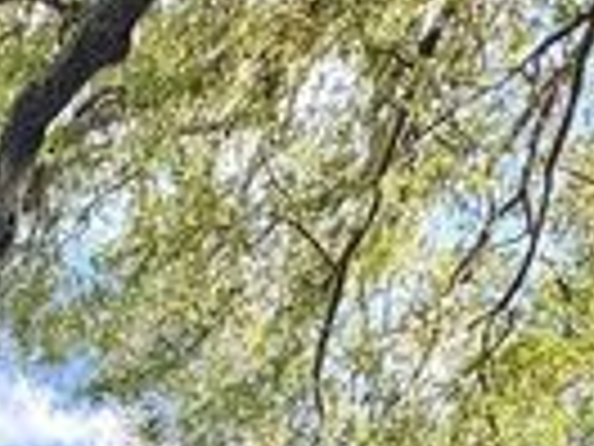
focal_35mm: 68
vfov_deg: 14.9
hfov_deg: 25.9
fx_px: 1167
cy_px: 1023
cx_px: -94
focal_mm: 2.22
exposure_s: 1/436
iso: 64
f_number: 2.2
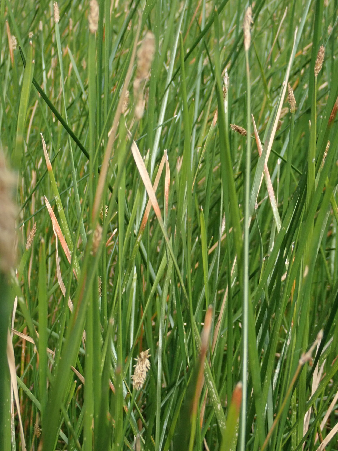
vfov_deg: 26.3
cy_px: 226
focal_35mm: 74
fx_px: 963
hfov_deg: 19.9
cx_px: 169
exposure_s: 1/320
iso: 250
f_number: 5.6
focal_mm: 13.47
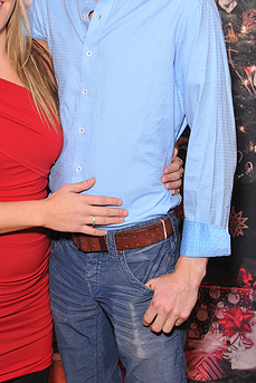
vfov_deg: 26.4
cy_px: 106
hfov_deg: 17.9
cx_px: 67
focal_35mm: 76
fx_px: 810
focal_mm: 30
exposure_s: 1/160
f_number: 5.6
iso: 400
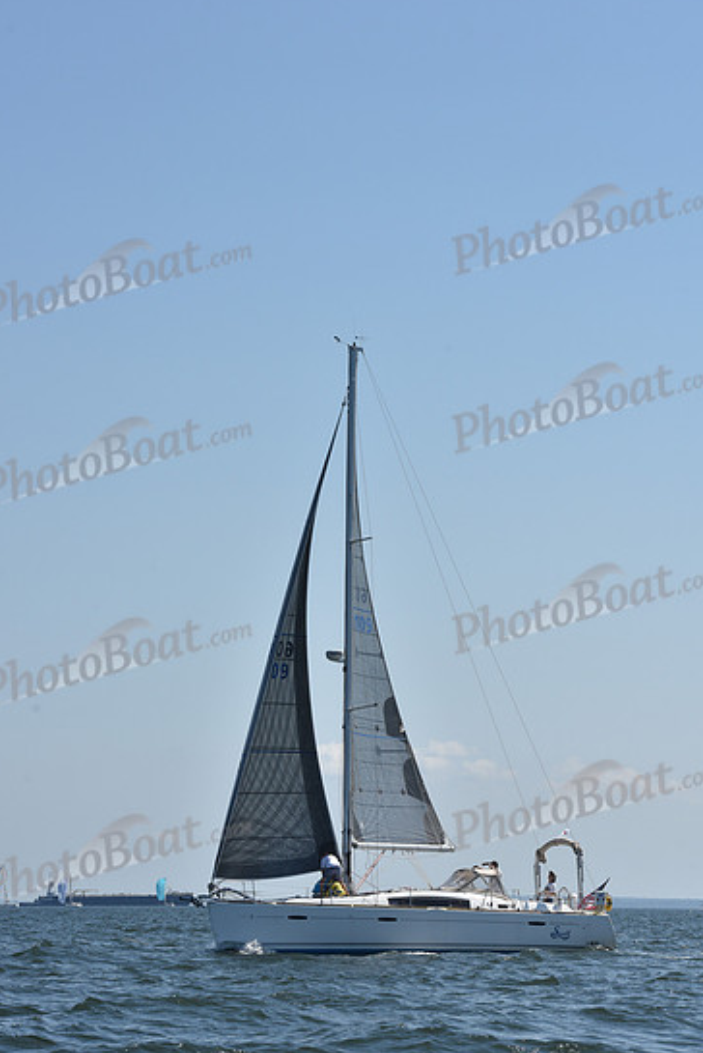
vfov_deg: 17.5
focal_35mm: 117
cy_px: 531
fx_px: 3423
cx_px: 352
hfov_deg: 11.7
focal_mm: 110
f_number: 10
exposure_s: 1/1250
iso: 320
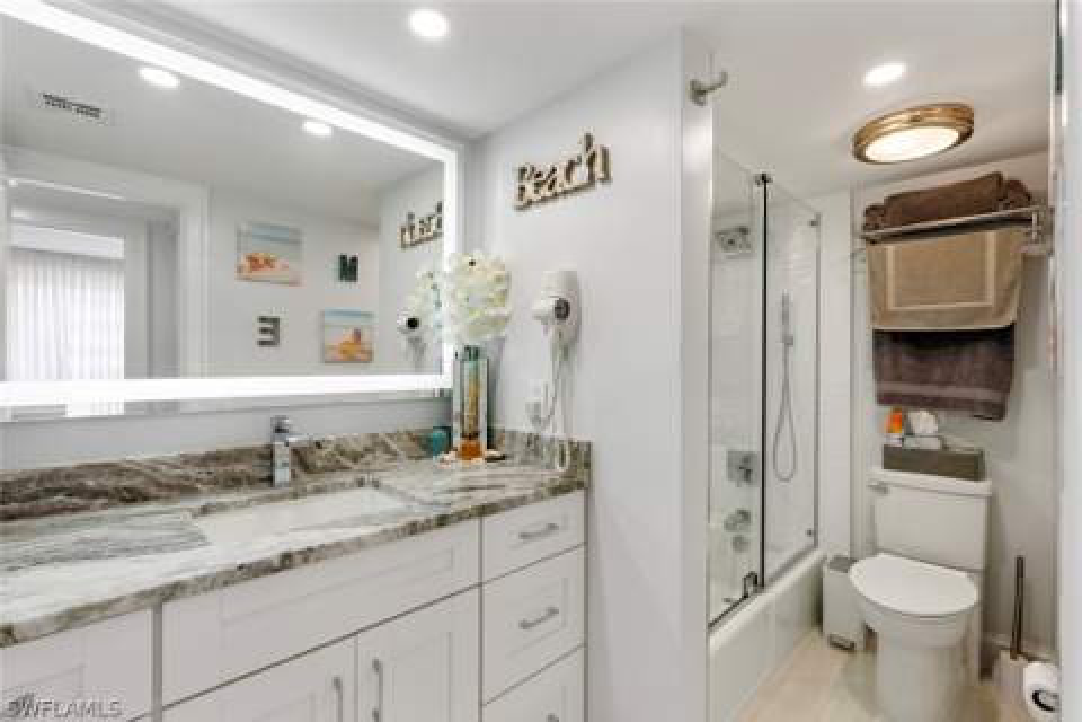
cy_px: 361
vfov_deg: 73.7
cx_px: 541
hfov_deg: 96.7
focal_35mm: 16
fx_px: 481
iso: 100
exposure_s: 1/2
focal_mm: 16
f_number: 9
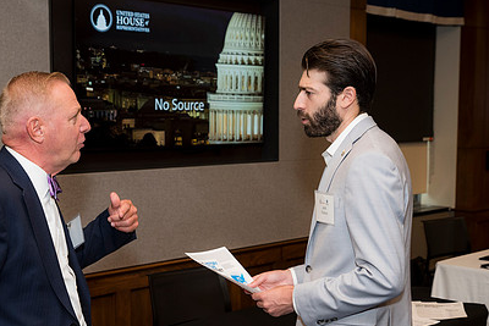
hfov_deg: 34.4
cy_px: 219
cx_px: 215
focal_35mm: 58
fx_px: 788
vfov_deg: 23.3
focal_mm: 40
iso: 800
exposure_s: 1/125
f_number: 5
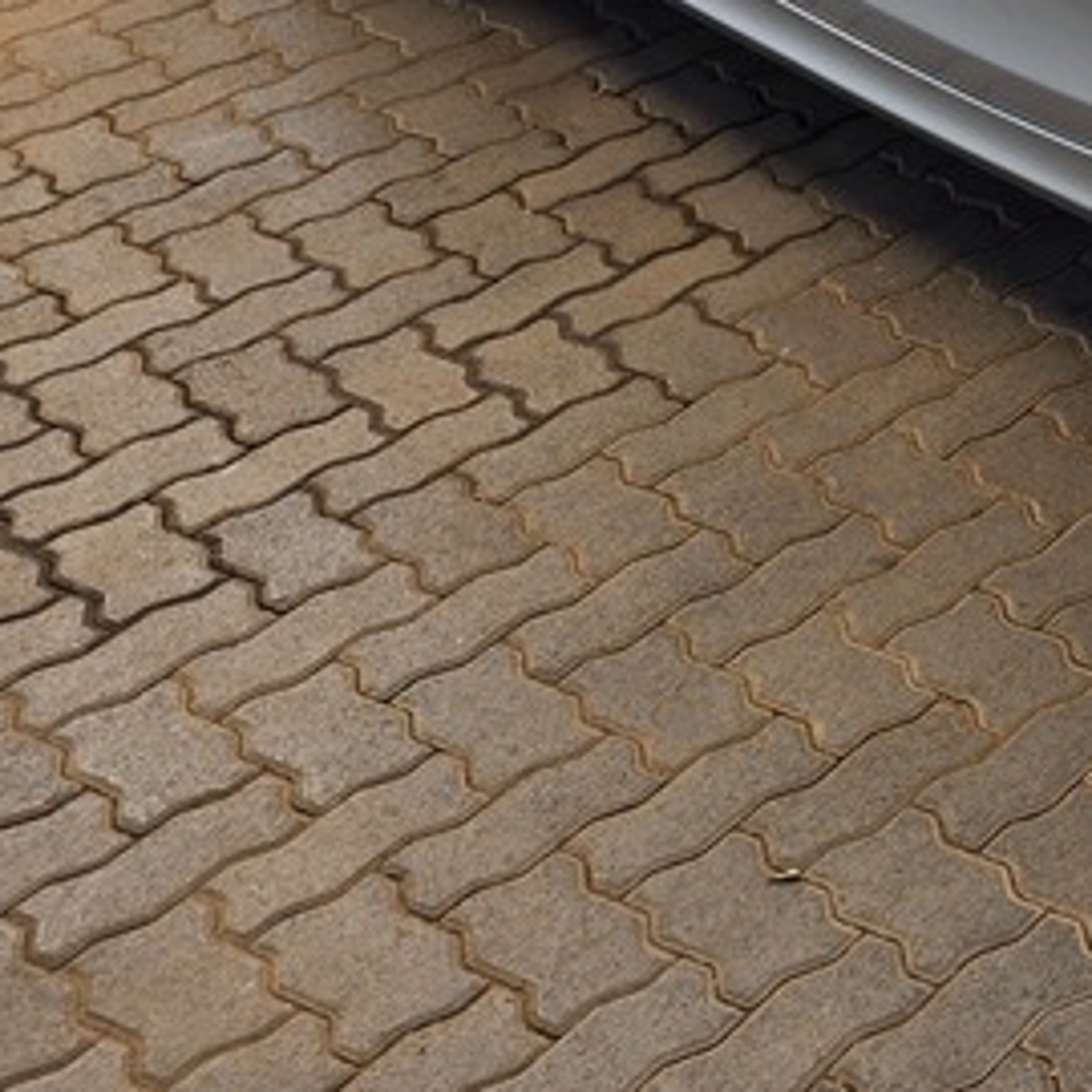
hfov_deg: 17.9
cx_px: 1978
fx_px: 2748
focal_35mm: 77
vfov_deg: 20.5
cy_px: -336
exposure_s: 1/79.9
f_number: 1.7
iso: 25
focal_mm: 6.25
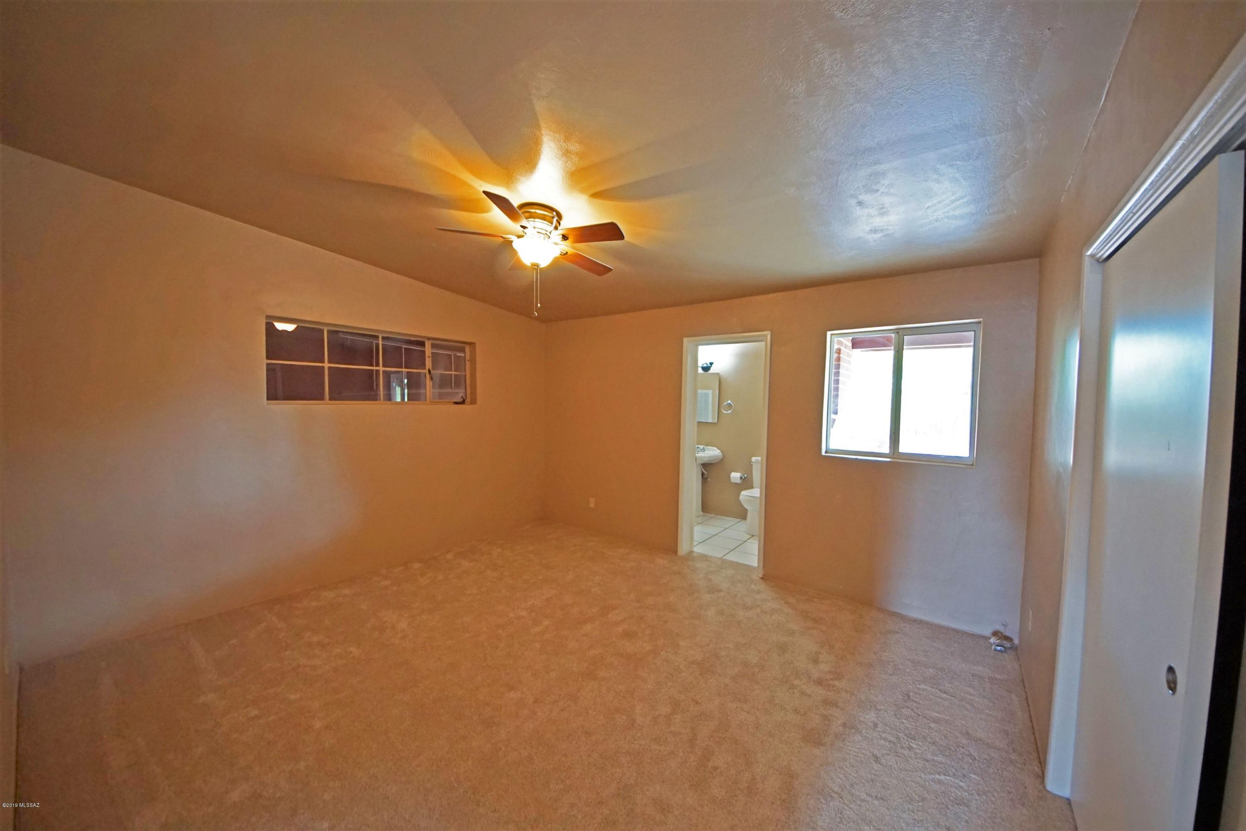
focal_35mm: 12
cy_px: 416
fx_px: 415
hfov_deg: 112.6
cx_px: 623
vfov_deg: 90.0
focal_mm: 8
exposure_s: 1/60
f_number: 4.5
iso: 3200
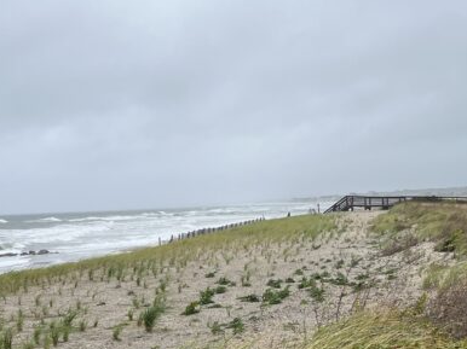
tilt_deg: -6.7
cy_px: 307
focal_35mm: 69
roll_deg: +2.8
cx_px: 243
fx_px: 930
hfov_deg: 28.2
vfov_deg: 20.9
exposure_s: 1/732
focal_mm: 5.1
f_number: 1.6
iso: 50
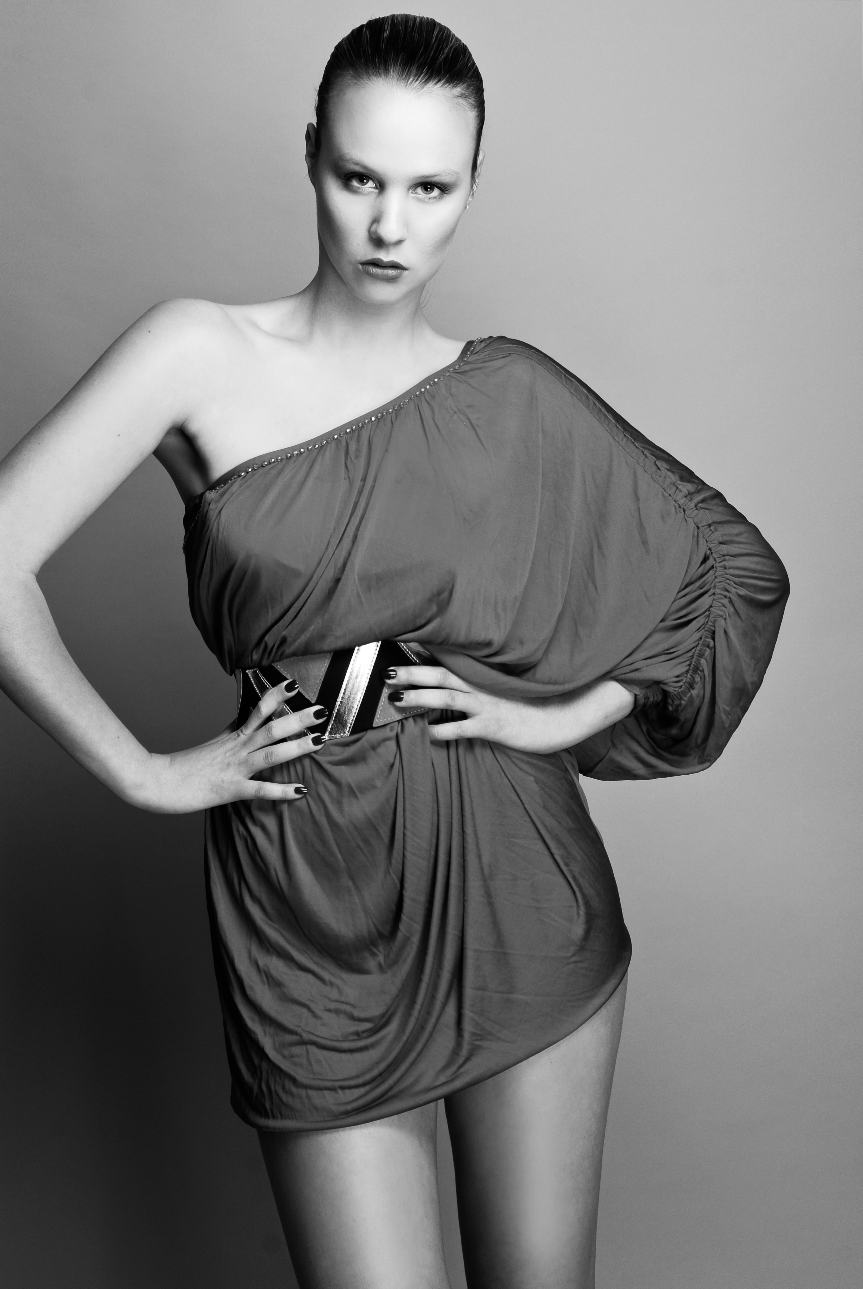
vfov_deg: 26.0
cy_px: 644
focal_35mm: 78
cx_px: 432
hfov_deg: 17.5
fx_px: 2797
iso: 100
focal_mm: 52
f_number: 7.1
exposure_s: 1/125
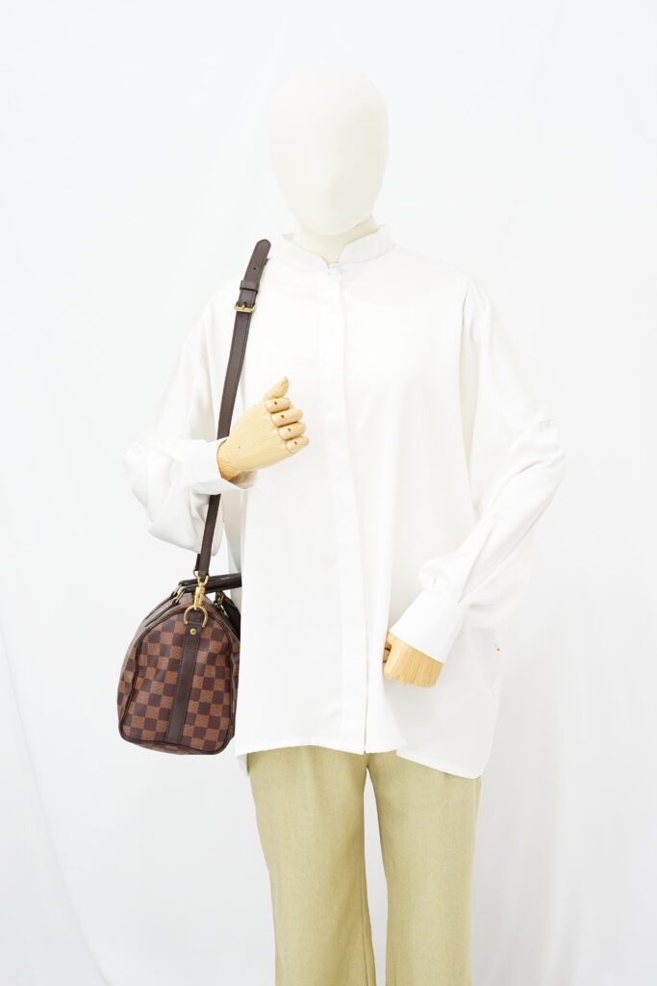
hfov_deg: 27.0
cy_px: 493
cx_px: 328
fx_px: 1368
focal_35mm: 50
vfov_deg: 39.6
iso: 640
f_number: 6.3
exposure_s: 1/6
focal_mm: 50
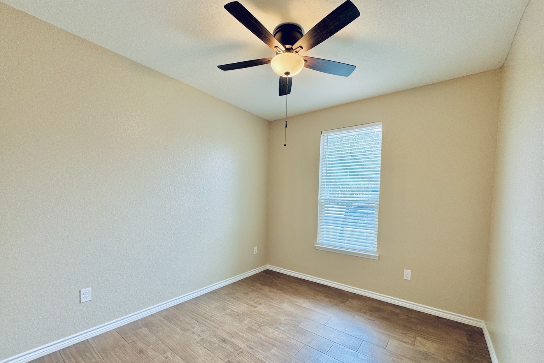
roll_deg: -1.3
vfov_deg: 76.8
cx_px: 275
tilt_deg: -3.0
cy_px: 209
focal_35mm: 15
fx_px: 227
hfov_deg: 100.4
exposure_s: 1/120
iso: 100
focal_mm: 2.22
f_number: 2.2
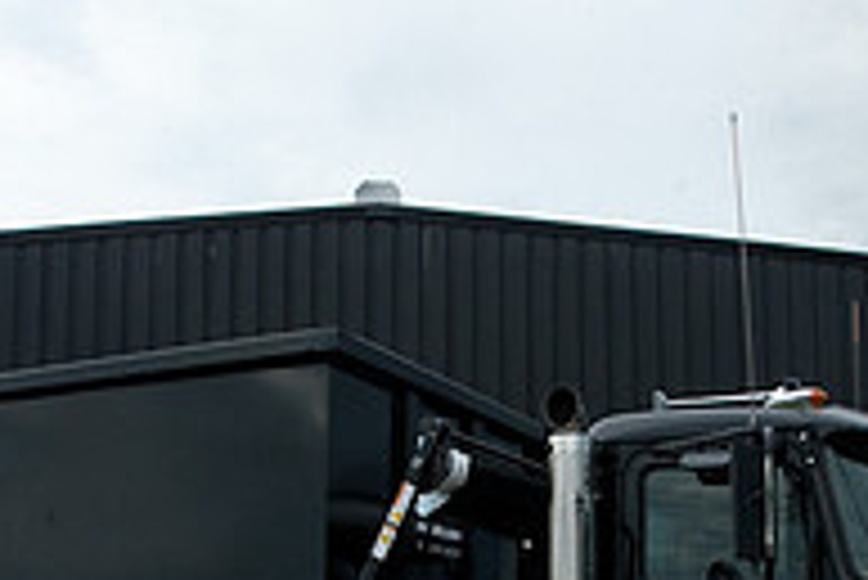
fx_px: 1231
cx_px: 459
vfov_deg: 25.1
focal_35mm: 51
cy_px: 598
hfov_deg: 38.8
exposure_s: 1/160
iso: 320
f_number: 14
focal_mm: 17
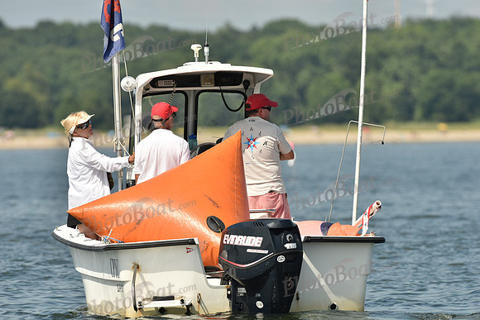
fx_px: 8001
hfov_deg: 3.4
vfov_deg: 2.3
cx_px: 240
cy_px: 160
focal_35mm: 600
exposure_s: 1/1000
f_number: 9
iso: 250
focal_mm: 600
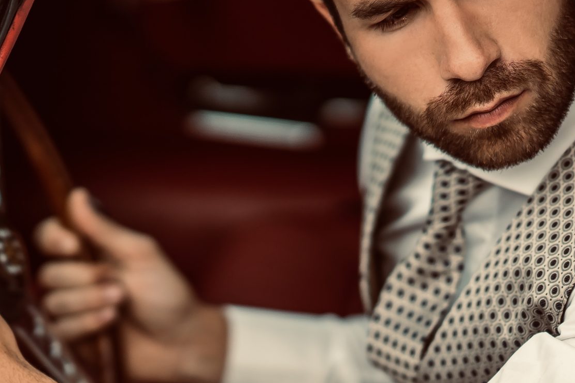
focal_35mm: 196
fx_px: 3130
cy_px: 200
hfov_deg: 10.5
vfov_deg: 7.0
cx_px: 265
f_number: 1.4
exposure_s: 1/4000
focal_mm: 85
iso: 200
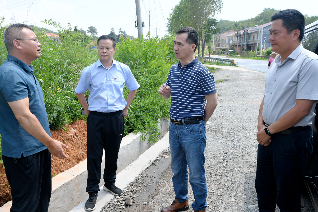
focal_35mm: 31
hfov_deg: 60.3
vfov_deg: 42.3
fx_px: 274
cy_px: 106
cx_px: 159
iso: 200
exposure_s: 1/200
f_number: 7.1
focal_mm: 31
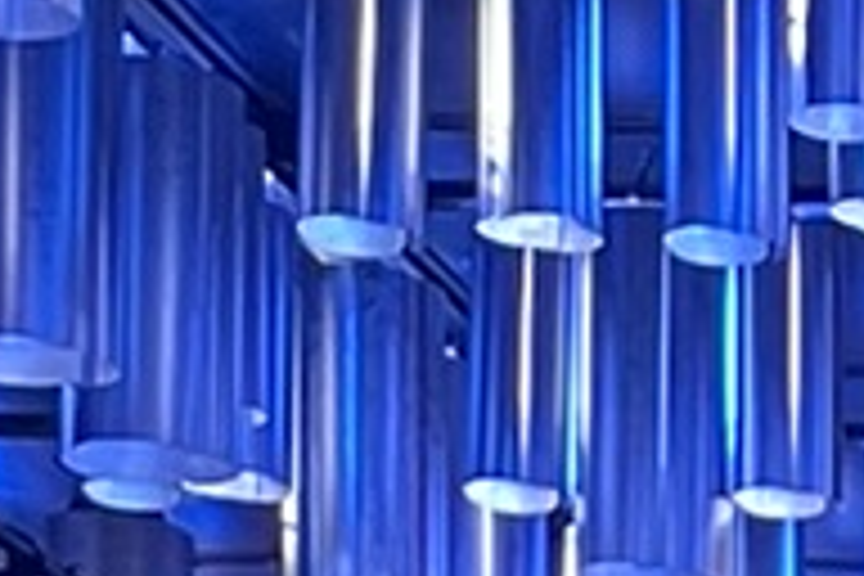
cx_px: 3100
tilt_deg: +4.3
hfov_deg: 6.2
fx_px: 6911
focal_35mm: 288
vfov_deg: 4.5
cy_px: 1894
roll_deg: +0.9
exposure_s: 1/50
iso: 125
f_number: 1.6
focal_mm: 4.2
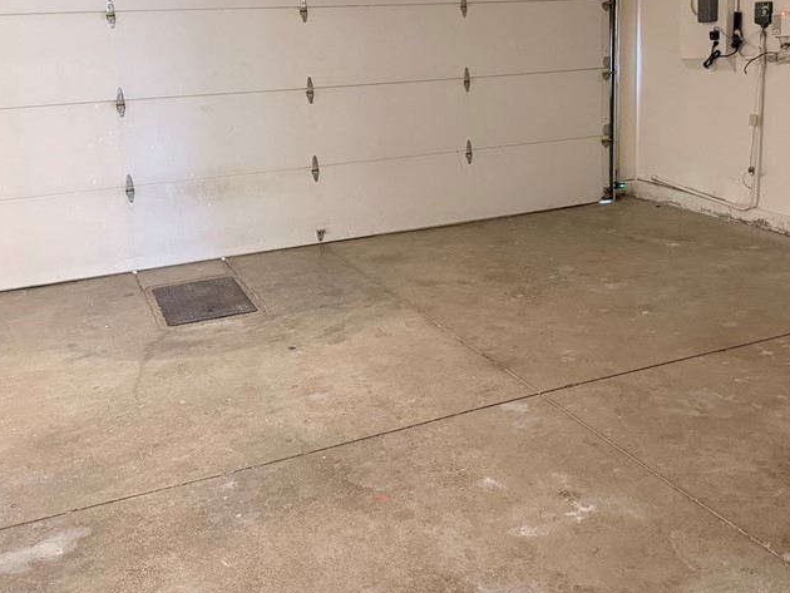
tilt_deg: -11.2
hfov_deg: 47.6
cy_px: 186
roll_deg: +1.5
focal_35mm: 39
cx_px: 466
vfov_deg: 36.4
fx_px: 890
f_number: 1.78
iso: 800
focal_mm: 6.76
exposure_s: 1/60
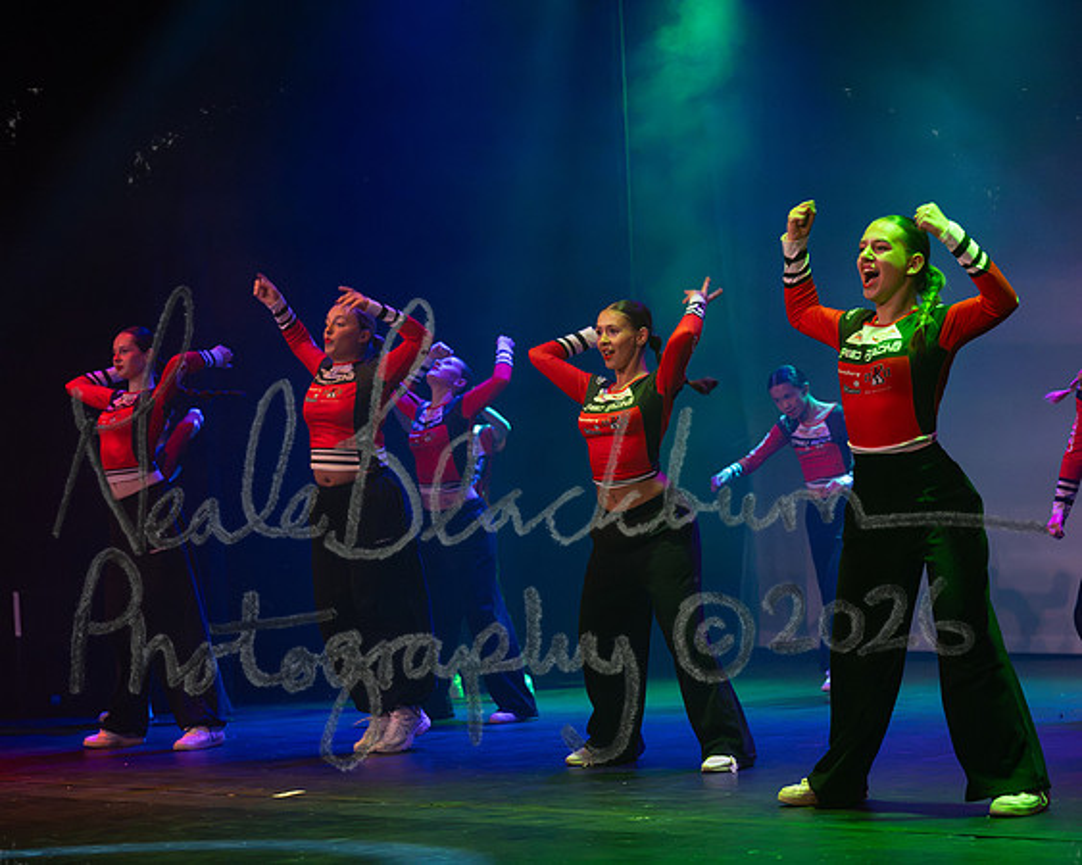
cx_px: 467
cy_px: 432
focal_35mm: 91
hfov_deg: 21.0
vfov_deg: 16.8
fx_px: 2922
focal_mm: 81
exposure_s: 1/500
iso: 5000
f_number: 4
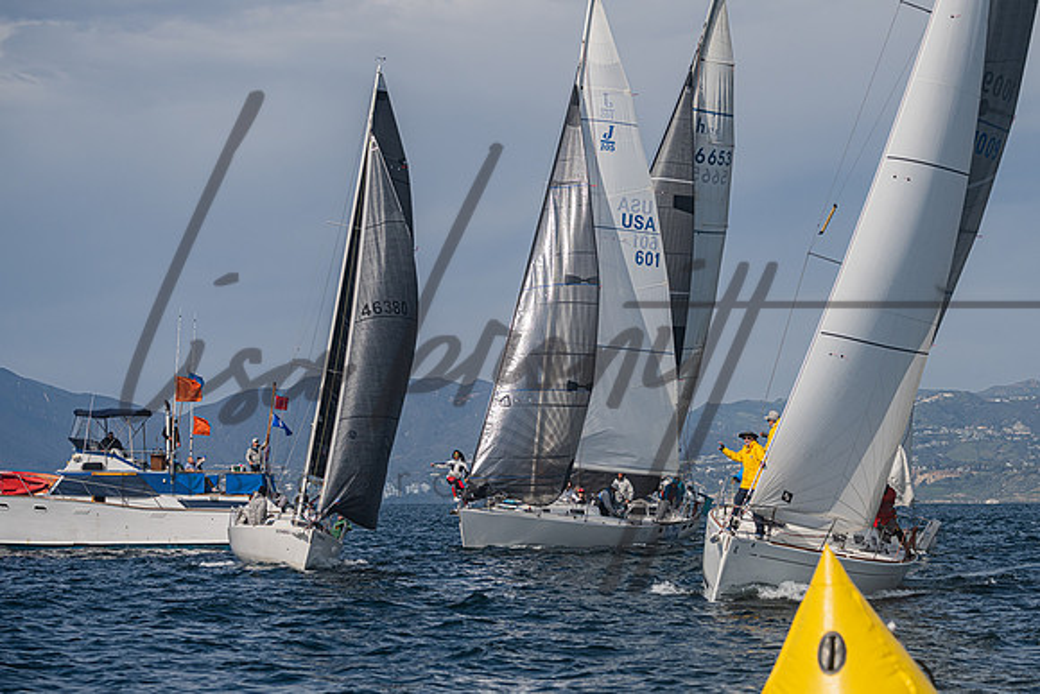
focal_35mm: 139
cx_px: 598
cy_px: 362
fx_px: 4026
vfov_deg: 9.9
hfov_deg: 14.7
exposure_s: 1/4000
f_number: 6.3
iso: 320
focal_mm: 120
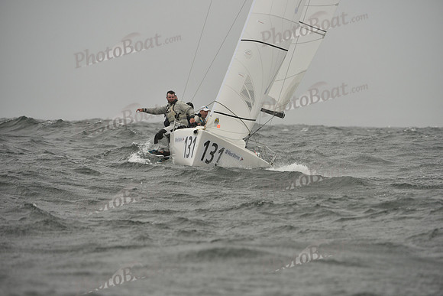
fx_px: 3815
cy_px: 148
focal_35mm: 310
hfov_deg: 6.6
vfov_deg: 4.4
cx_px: 222
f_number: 5.6
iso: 400
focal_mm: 310
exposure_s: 1/1000
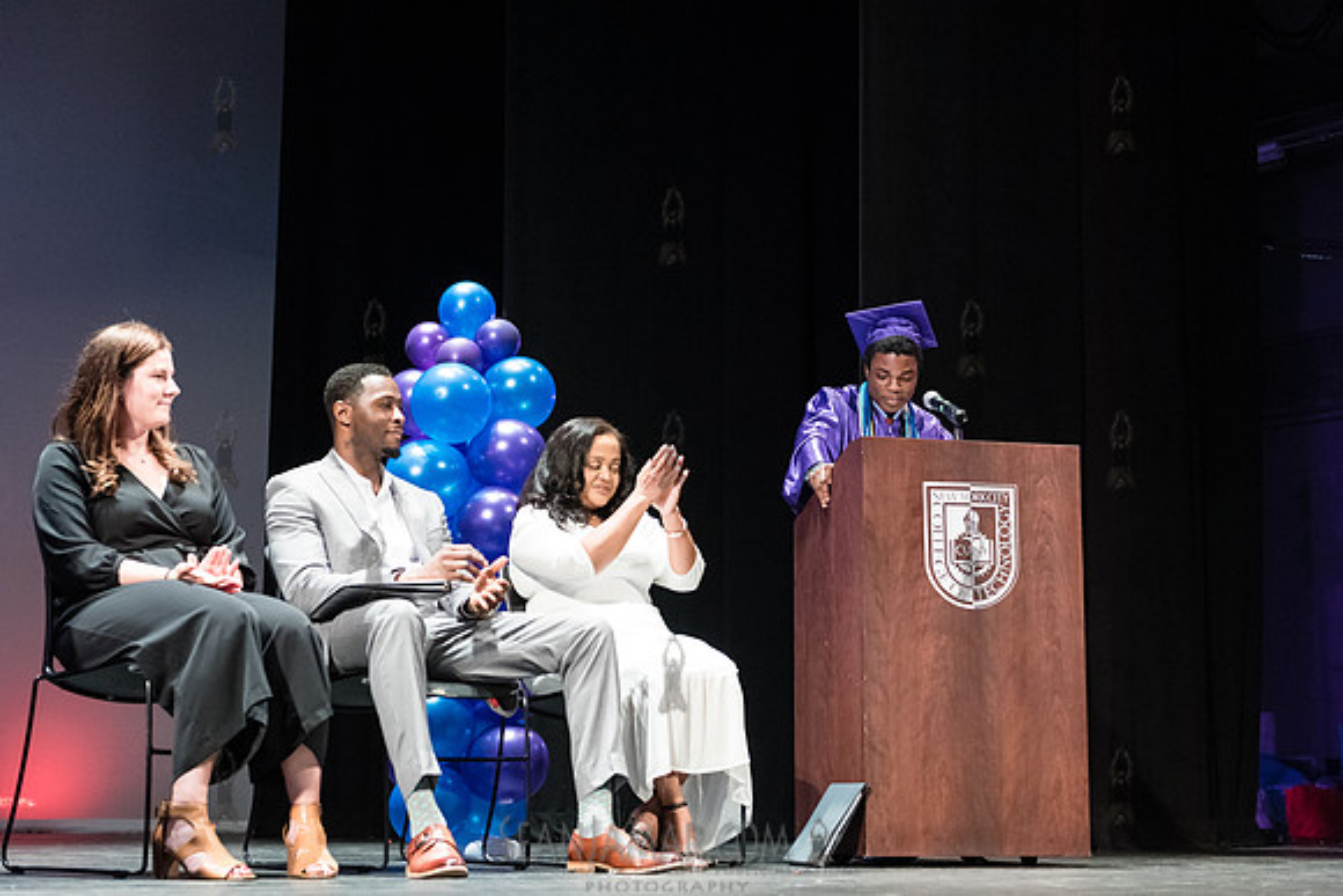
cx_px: 672
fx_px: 2165
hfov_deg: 34.5
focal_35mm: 58
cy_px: 448
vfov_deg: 23.4
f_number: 3.5
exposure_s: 1/200
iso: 4000
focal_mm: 55
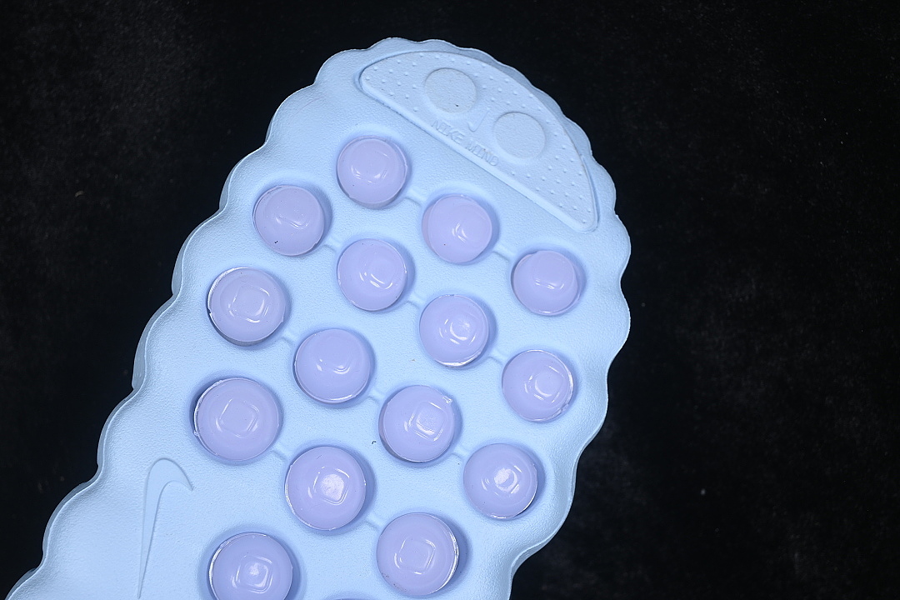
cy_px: 300
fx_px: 1875
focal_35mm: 75
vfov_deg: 18.2
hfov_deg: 27.0
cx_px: 450
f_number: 7.1
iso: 160
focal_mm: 50
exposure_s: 1/80
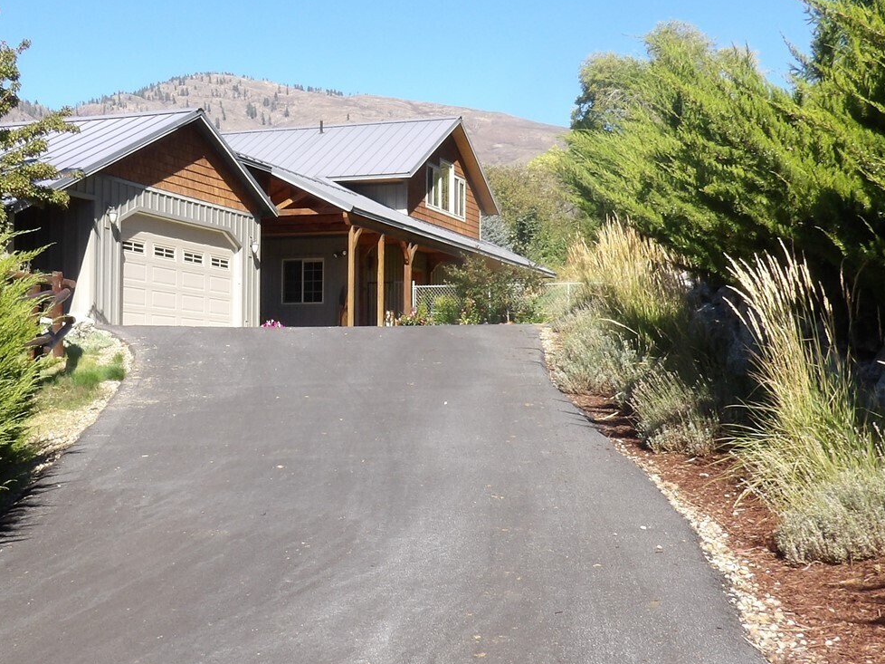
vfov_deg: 27.0
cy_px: 303
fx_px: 1380
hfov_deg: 35.2
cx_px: 288
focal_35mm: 54
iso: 100
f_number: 7.1
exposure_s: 1/131
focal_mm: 5.9
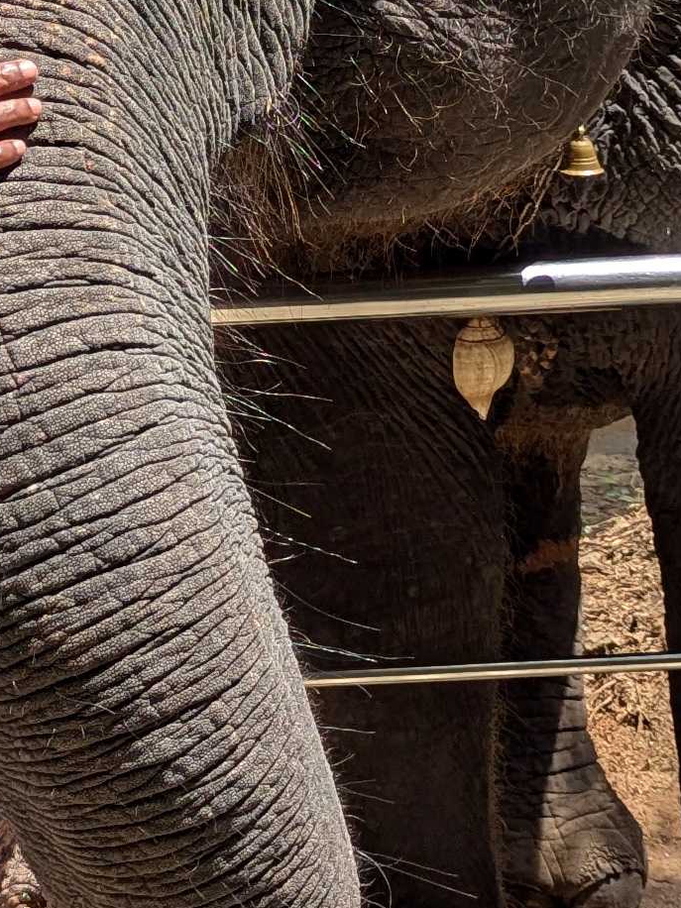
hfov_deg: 13.6
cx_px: -13
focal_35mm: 107
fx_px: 2807
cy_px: 146
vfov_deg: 18.2
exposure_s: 1/1414
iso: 41
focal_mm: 6.81
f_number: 1.85
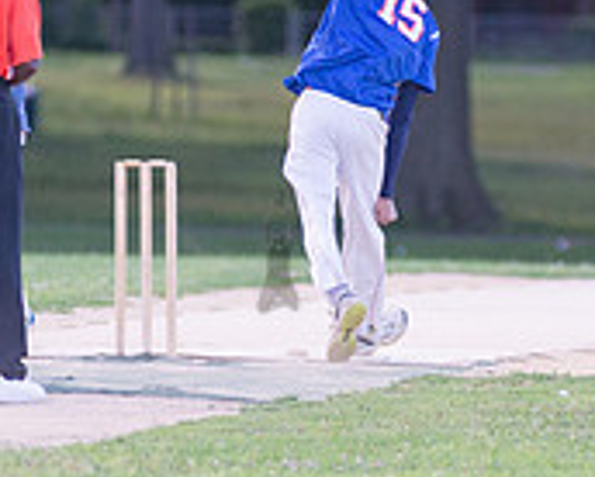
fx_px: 11160
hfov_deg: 3.1
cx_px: 277
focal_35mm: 633
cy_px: 251
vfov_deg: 2.5
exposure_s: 1/1250
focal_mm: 200
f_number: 2.8
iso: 1600
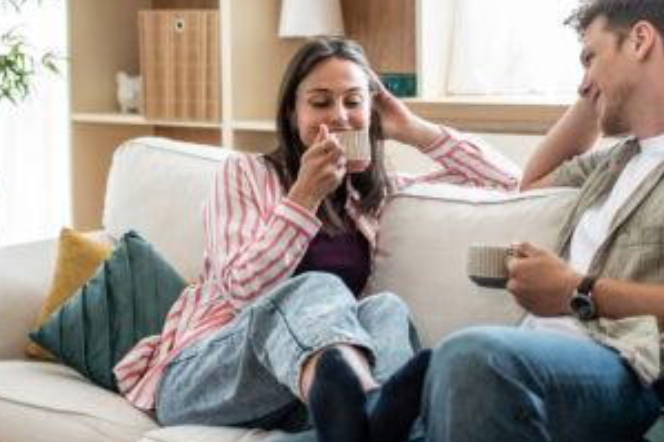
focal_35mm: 90
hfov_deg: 22.5
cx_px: 184
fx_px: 1659
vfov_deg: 15.1
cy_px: 135
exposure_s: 1/1000
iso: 640
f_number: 1.8
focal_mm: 35
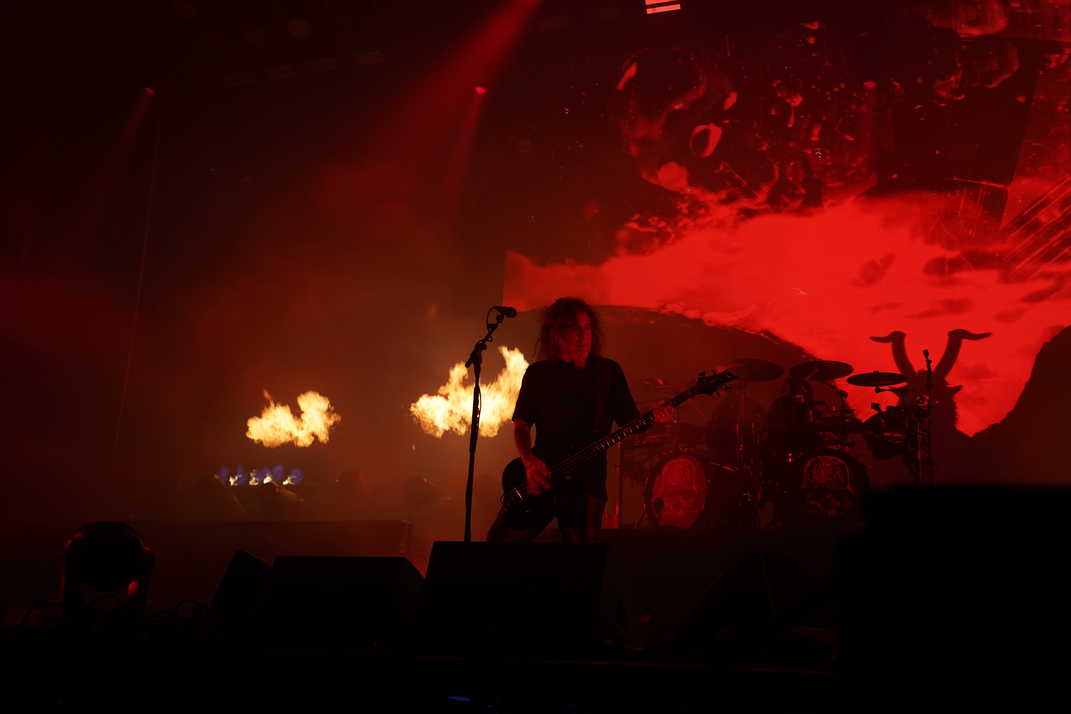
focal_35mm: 42
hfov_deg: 46.4
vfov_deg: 31.9
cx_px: 536
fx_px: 1249
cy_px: 357
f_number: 4
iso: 100
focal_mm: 42
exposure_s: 1/50
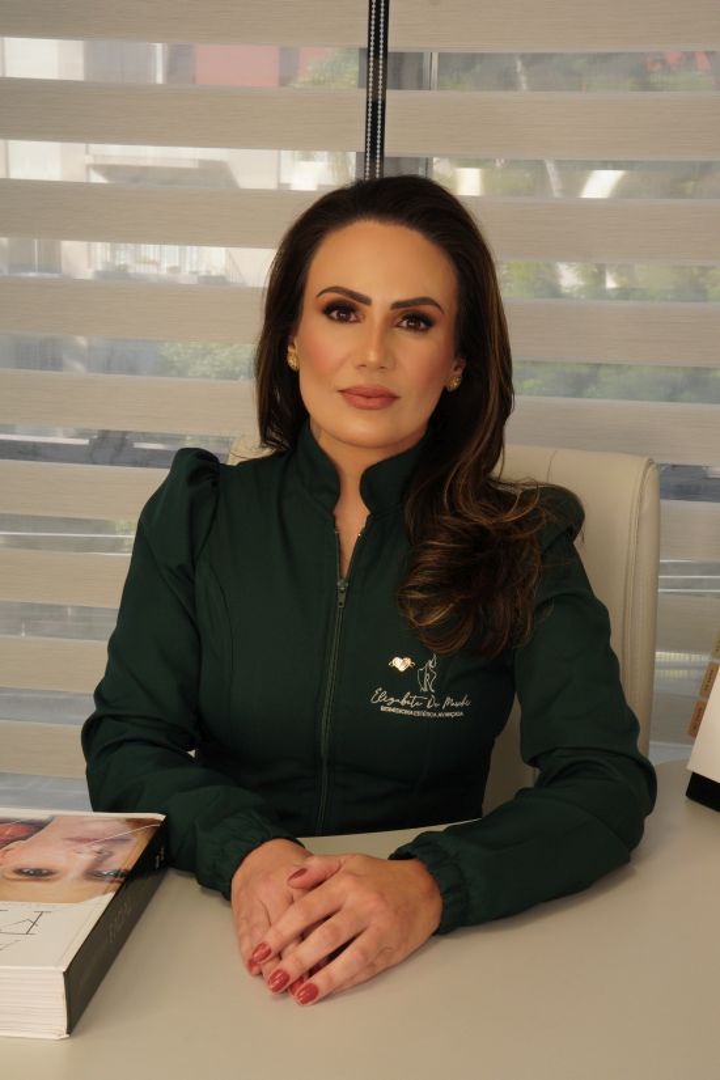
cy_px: 540
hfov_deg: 24.4
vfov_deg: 35.9
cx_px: 360
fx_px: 1665
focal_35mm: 56
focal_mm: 37
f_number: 16
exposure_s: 1/25
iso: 500
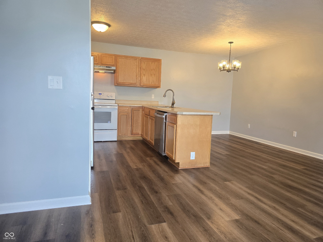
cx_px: 162
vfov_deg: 58.9
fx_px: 215
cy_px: 121
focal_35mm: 23
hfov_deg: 73.9
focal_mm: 6.3
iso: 160
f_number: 1.7
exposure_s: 1/120
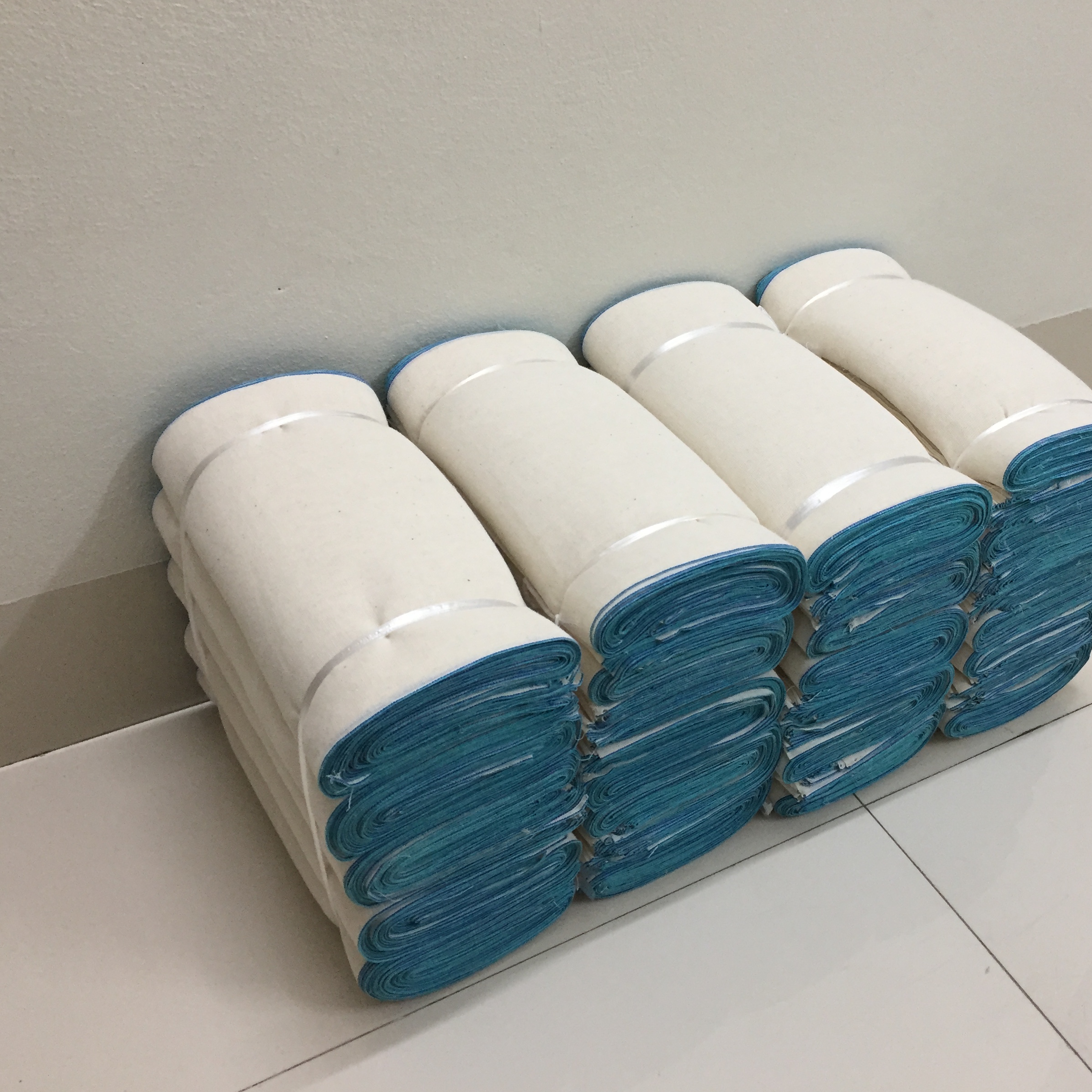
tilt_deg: -40.2
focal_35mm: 35
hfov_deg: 46.8
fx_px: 1249
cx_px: 679
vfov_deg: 47.2
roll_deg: -6.8
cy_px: 546
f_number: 2.2
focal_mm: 4.15
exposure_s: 1/33
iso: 160
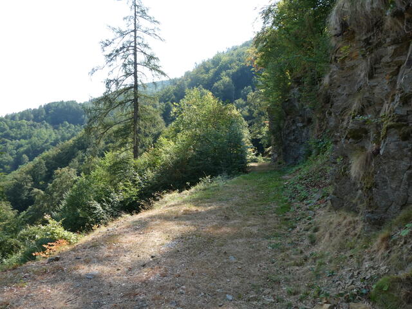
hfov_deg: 71.6
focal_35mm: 24
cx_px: 206
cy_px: 154
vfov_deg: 56.8
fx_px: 286
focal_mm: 4.3
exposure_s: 1/125
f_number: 5
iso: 80
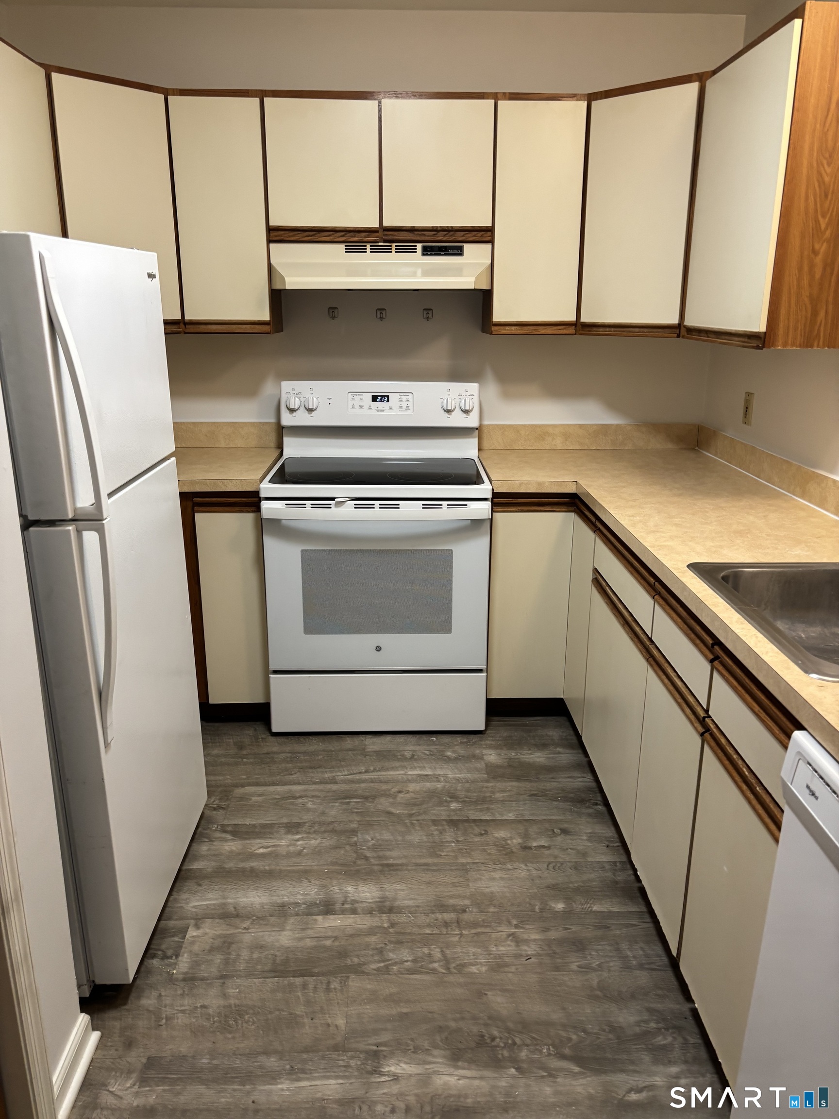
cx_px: 420
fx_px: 840
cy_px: 560
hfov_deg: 53.1
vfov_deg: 67.3
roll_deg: -3.0
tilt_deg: -14.5
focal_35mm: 26
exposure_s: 1/60
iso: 160
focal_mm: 5.96
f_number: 1.6
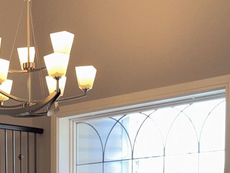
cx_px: -21
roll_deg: +1.5
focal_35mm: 120
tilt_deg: -7.7
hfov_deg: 16.0
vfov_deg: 11.4
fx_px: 797
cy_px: 312
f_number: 1.6
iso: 100
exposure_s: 1/232
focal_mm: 5.96
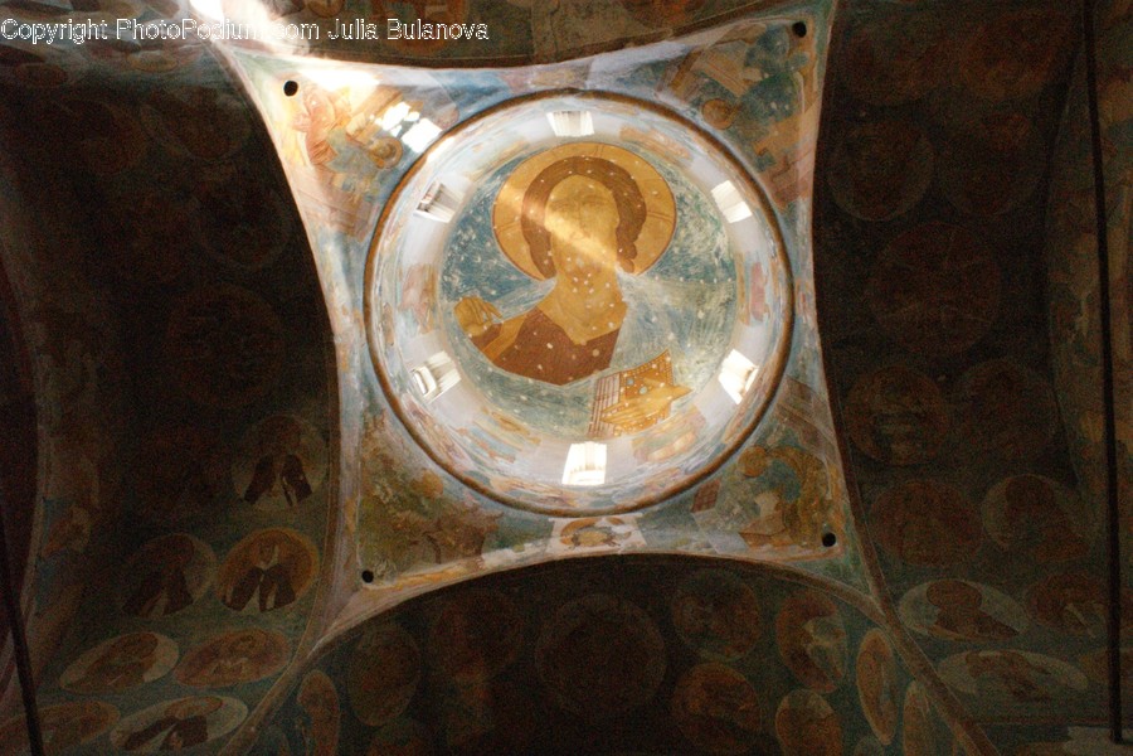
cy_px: 378
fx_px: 1039
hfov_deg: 57.2
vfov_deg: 40.0
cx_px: 566
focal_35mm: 33
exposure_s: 1/10
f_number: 22
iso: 3200
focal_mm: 22
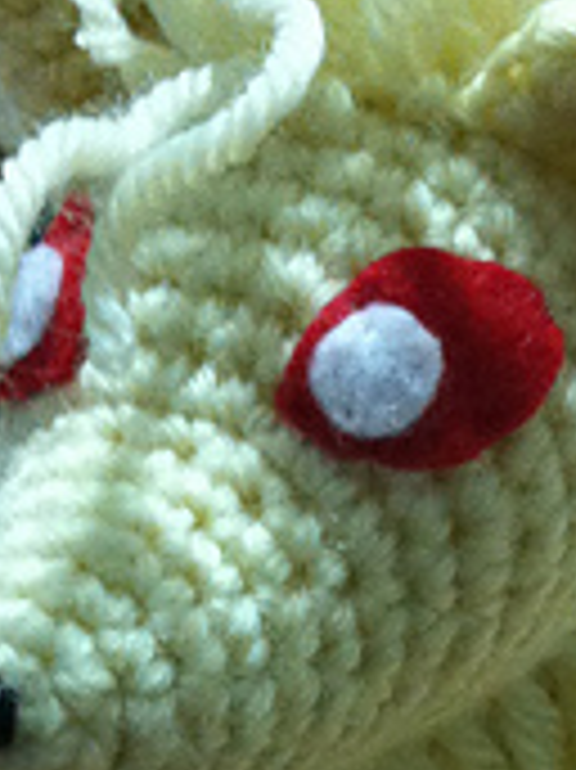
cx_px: 414
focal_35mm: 131
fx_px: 2910
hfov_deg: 11.3
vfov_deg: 14.7
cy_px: 851
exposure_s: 1/15
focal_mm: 3.85
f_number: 2.8
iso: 320
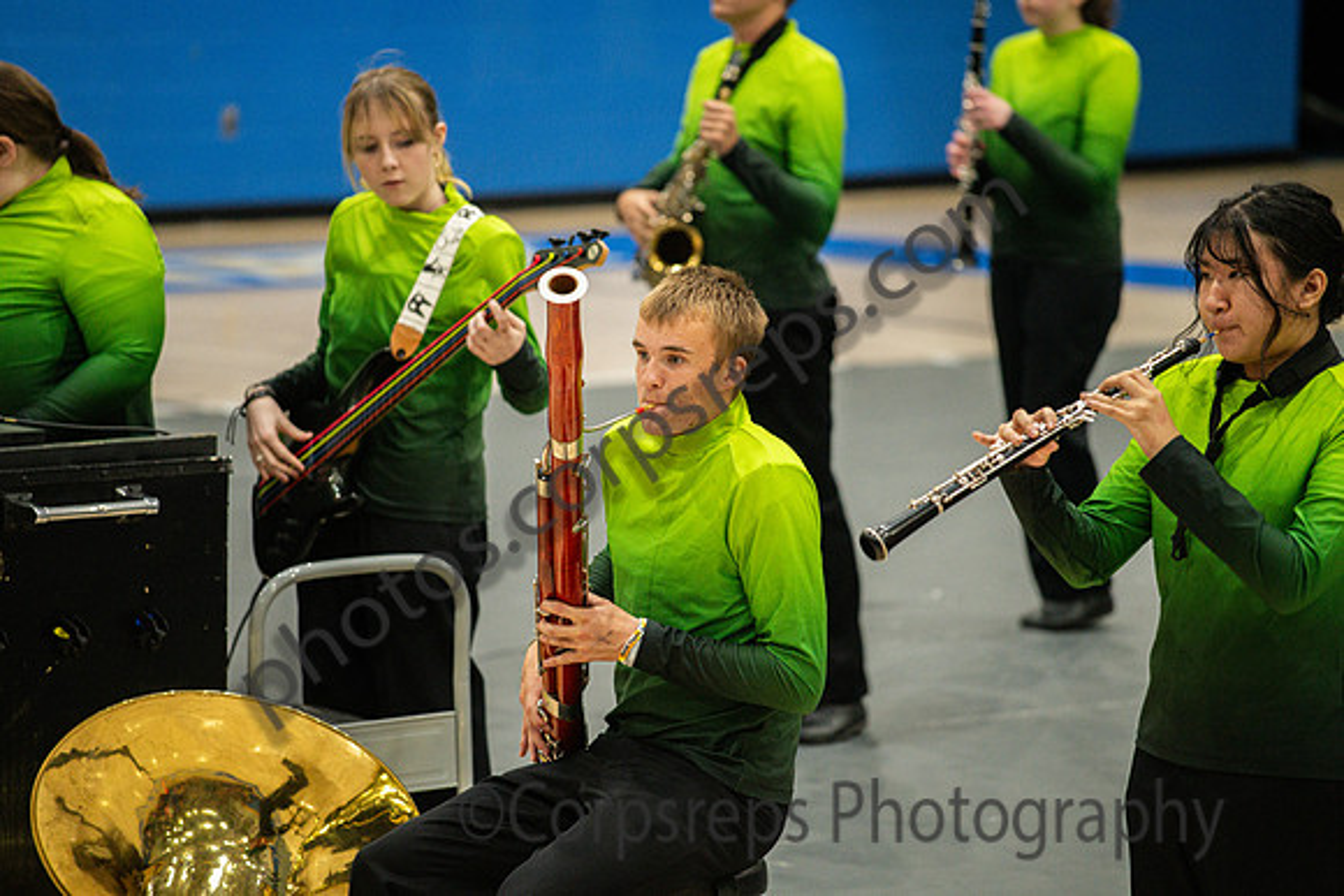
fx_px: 7468
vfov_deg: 6.9
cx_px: 672
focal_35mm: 200
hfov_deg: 10.3
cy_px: 448
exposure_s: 1/500
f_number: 4
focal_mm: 200
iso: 6400
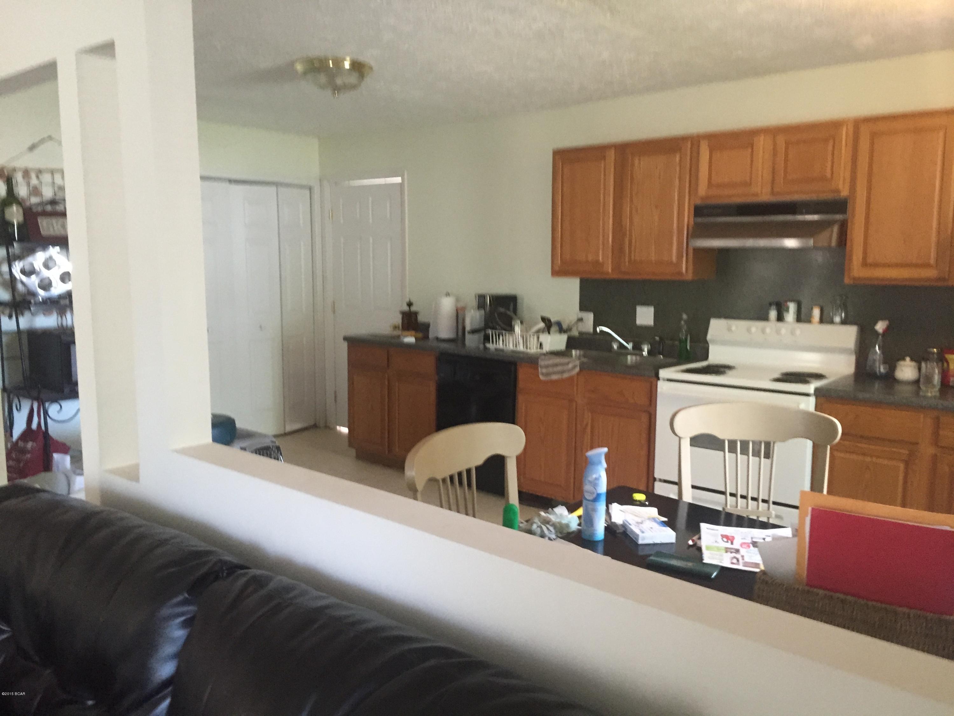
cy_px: 358
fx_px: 799
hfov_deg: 61.7
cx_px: 477
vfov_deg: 48.2
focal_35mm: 29
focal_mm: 4.15
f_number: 2.2
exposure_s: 1/30
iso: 200
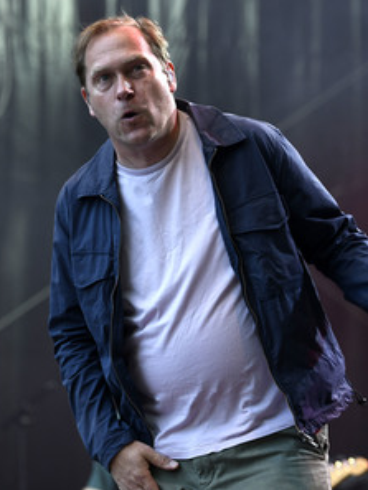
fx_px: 2394
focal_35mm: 169
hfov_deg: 8.8
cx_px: 83
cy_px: 244
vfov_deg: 11.7
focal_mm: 116
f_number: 3.5
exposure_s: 1/640
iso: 800
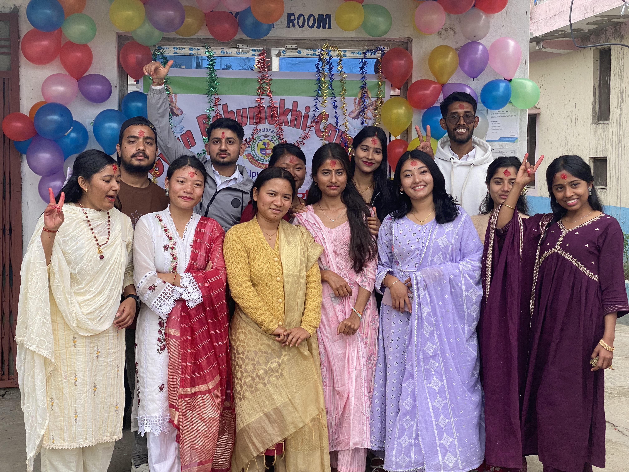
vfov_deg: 28.0
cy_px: 236
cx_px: 314
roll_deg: -0.4
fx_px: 945
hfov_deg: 36.8
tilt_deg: -3.9
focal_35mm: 52
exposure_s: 1/452
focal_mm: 6
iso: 20
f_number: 2
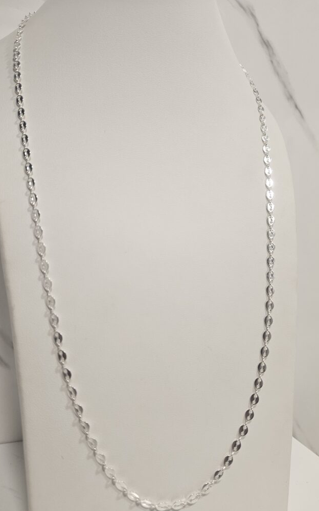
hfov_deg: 49.2
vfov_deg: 72.6
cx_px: 152
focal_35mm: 25
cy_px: 256
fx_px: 348
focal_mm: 5.4
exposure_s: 1/100
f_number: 1.8
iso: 160
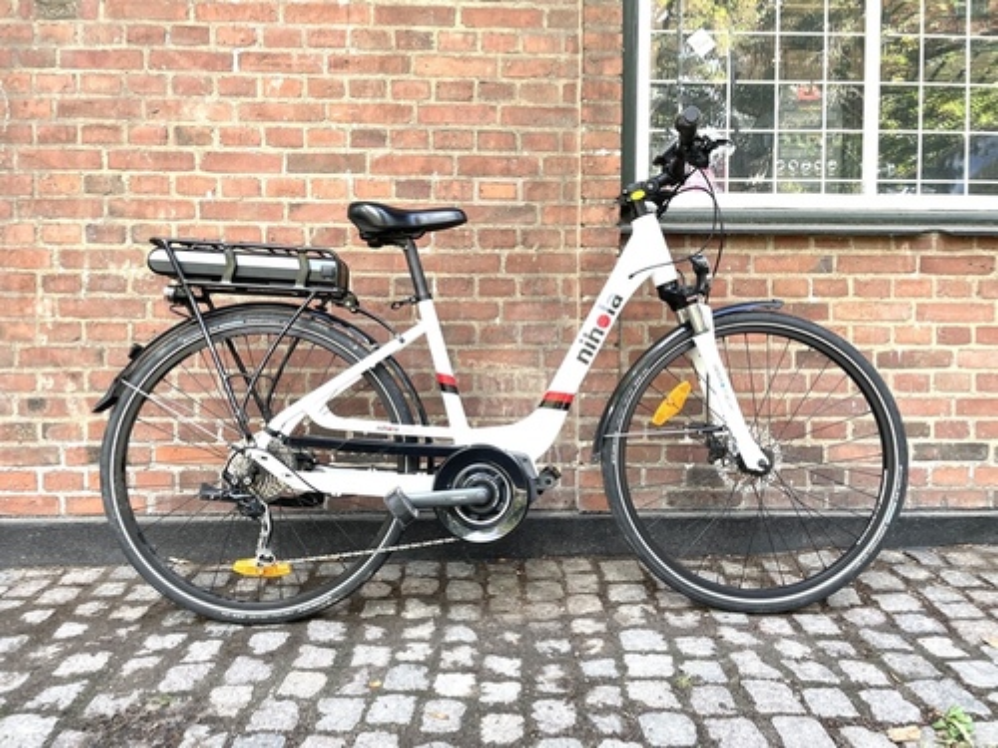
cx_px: 499
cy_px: 374
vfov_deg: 53.1
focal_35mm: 26
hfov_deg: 67.3
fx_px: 750
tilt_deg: -2.7
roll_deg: +0.1
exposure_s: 1/121
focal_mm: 4.2
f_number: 1.6
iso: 40
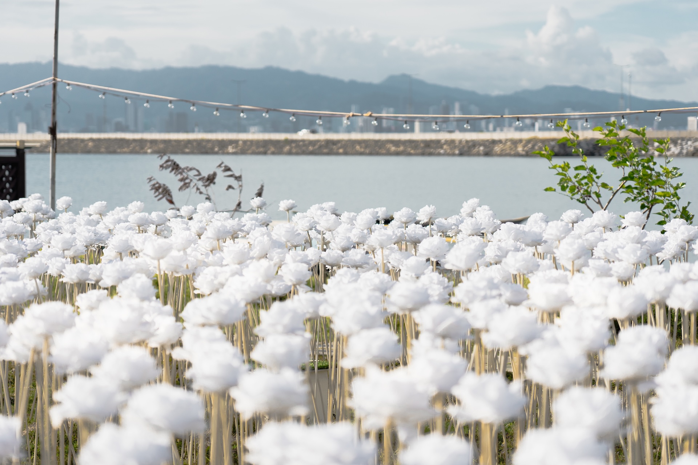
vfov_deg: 16.6
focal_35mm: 82
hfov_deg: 24.6
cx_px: 349
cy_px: 232
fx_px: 1599
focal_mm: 55
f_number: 2.8
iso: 100
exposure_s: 1/2000
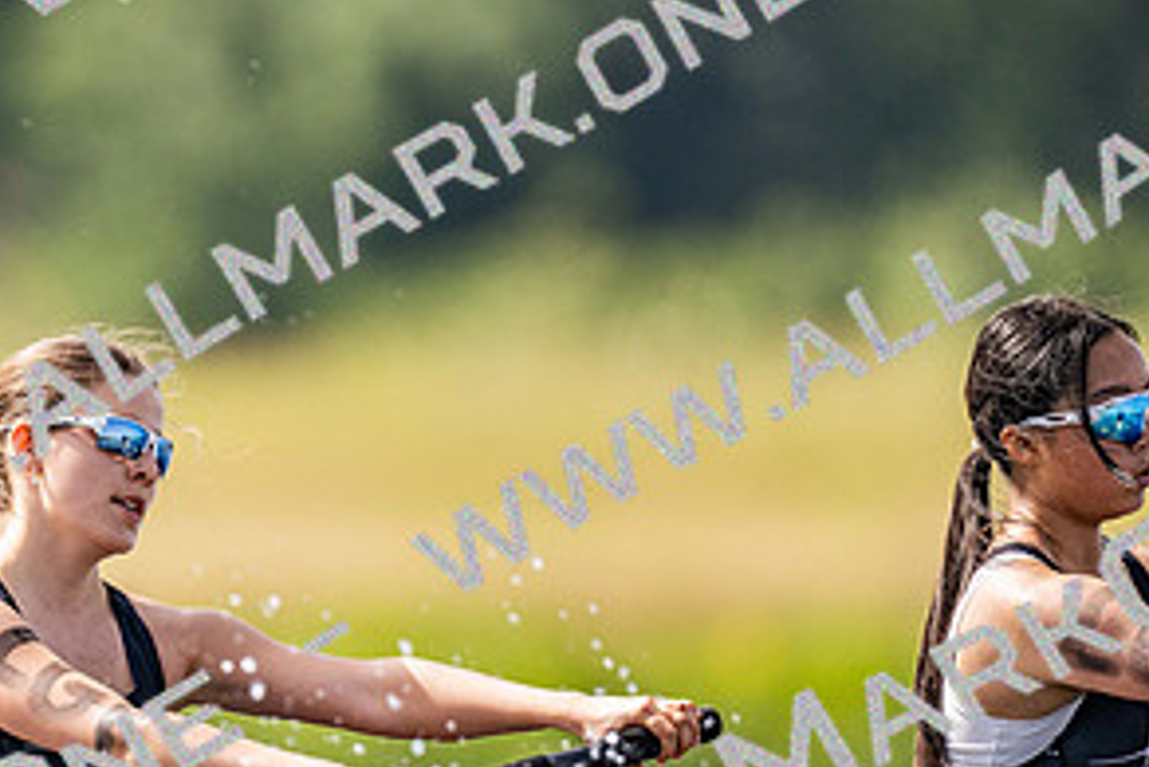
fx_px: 38030
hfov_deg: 1.7
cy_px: 659
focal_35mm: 1191
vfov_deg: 1.2
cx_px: 126
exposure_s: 1/2500
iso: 220
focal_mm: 600
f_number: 4
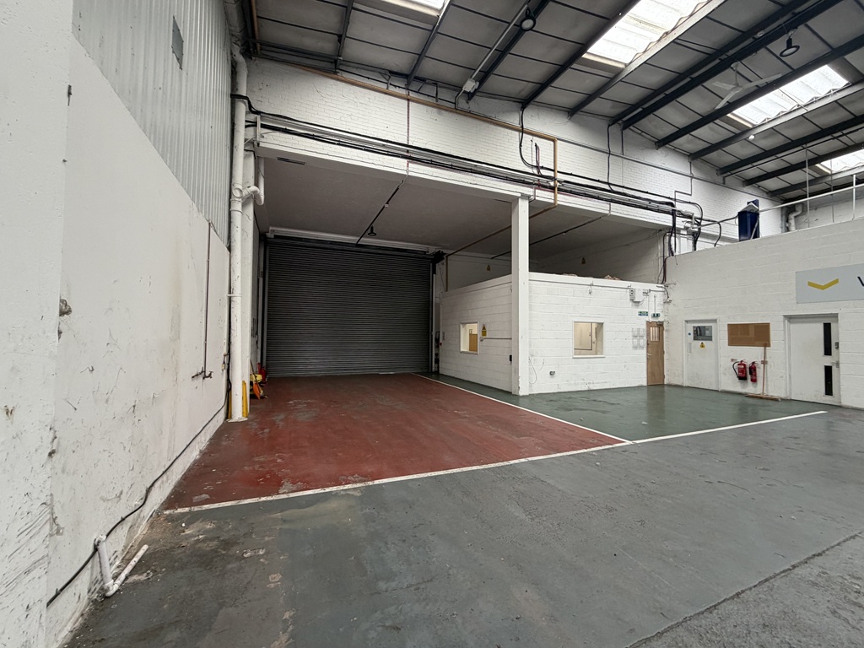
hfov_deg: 102.1
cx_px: 432
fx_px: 349
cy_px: 324
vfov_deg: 85.7
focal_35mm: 14
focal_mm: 2.22
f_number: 2.2
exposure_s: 1/121
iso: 160
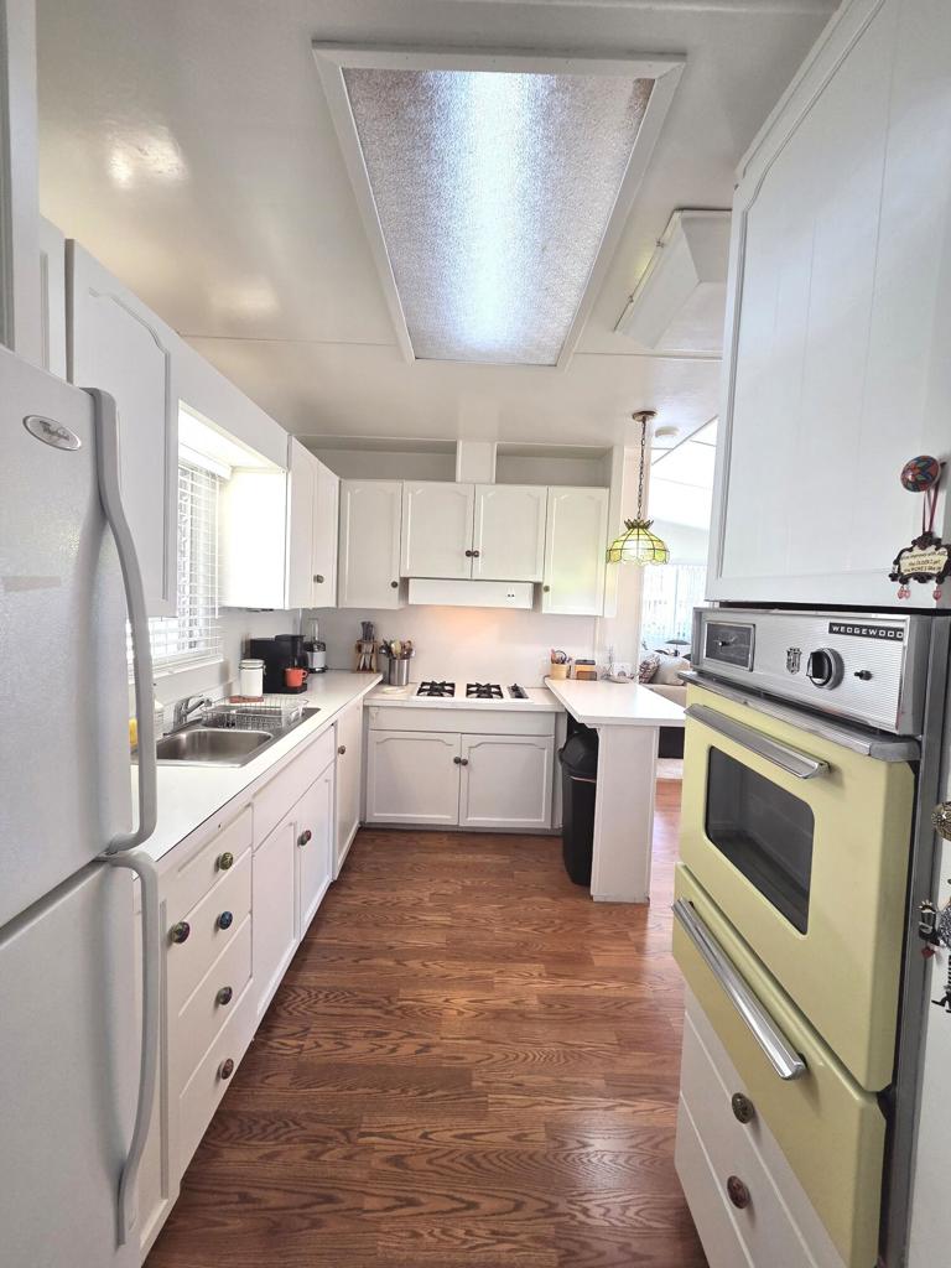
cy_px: 634
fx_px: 476
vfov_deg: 106.2
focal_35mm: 13
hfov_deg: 89.9
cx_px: 476
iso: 160
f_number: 2.2
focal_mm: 2.2
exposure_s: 1/120
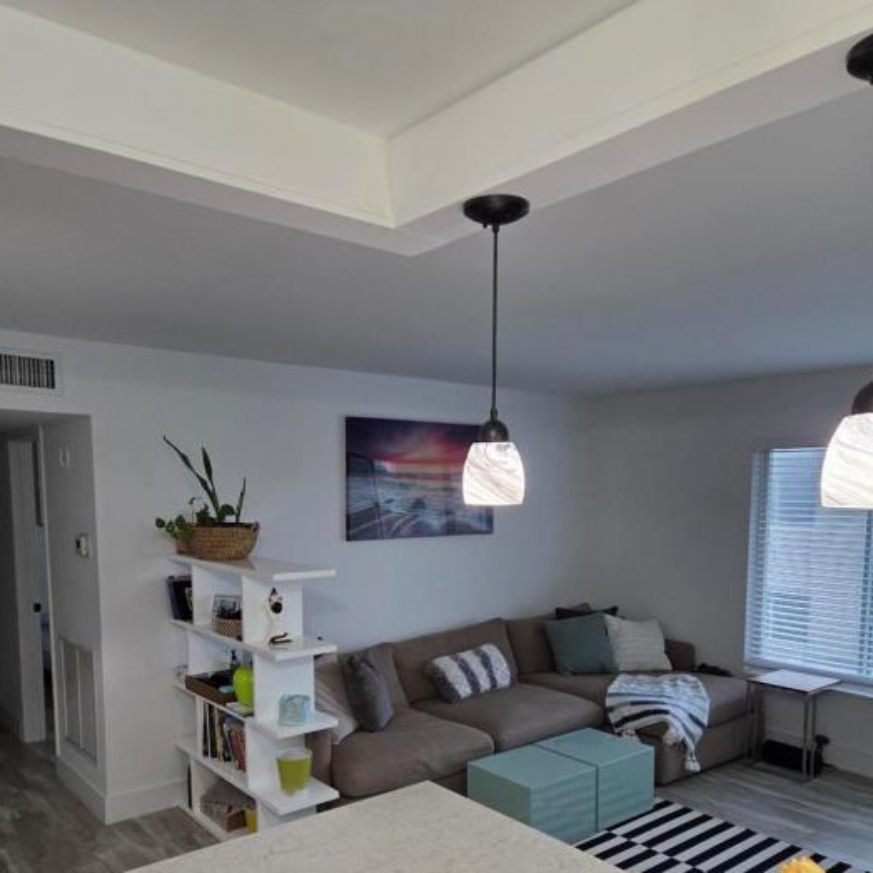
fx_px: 799
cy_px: 573
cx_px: 446
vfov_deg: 56.2
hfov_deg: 57.3
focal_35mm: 28
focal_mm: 5.4
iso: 250
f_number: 1.8
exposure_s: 1/120
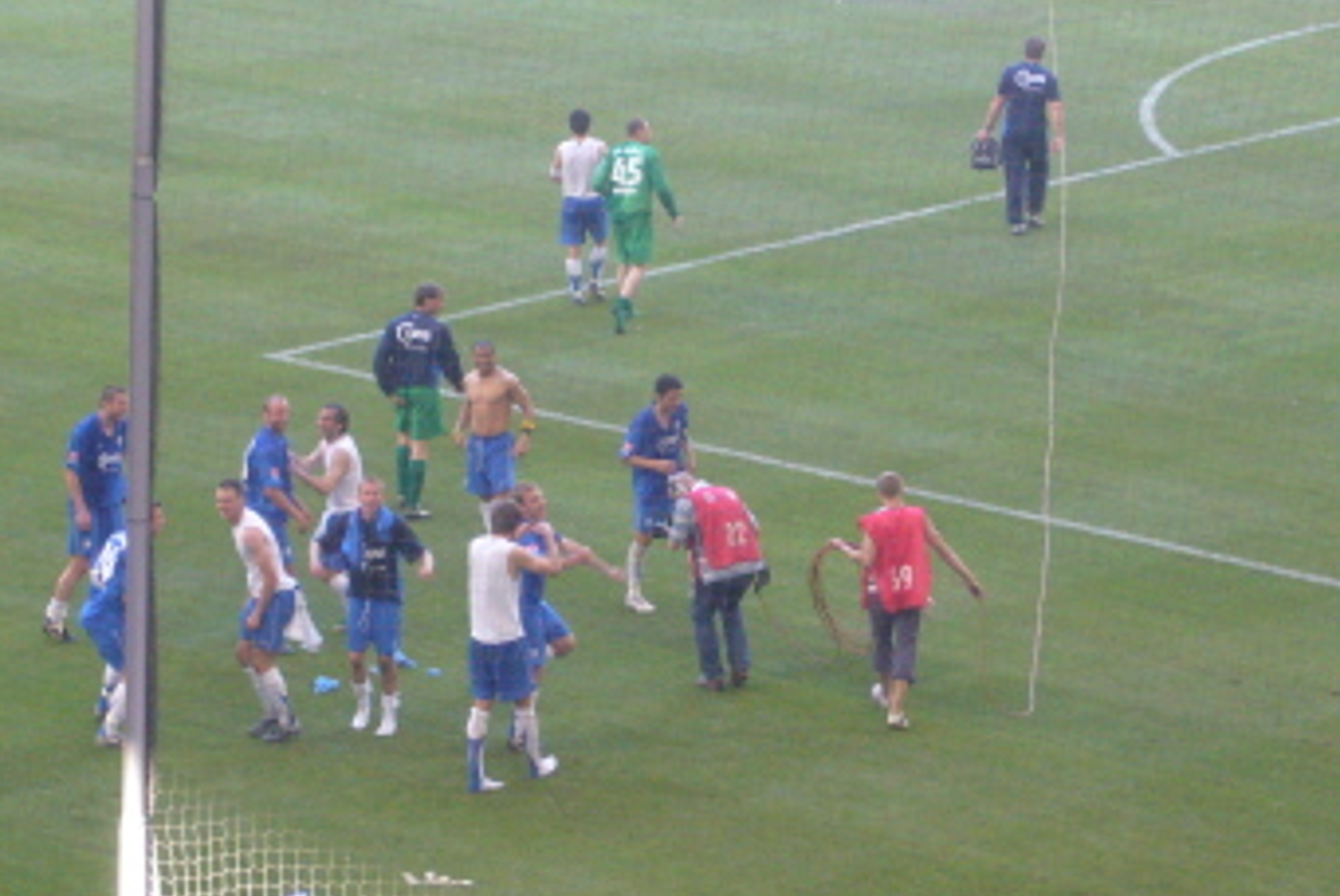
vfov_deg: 8.6
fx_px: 5960
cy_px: 356
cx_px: 523
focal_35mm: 160
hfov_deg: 12.8
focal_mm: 17.4
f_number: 5
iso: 250
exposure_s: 1/60
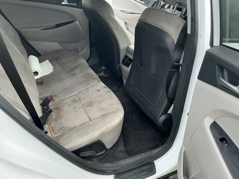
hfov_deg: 63.4
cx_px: 120
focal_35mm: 28
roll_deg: -1.6
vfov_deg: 49.7
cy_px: 90
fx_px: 193
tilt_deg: -30.9
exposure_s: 1/171
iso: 32
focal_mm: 3
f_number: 1.8
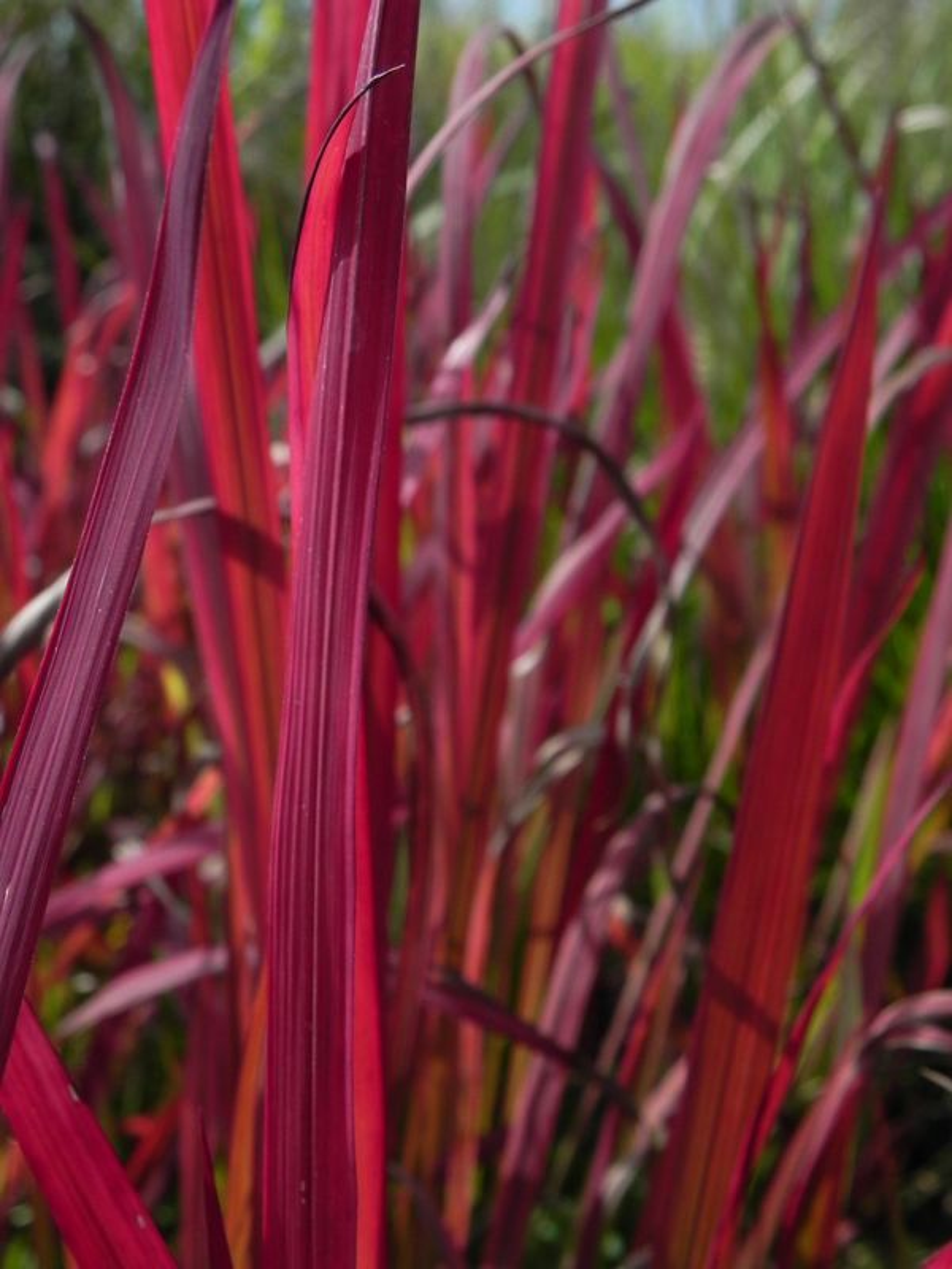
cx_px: 476
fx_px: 1907
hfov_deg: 28.0
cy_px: 634
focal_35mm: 52
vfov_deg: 36.8
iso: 160
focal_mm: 9.2
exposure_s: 1/800
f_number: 5.6
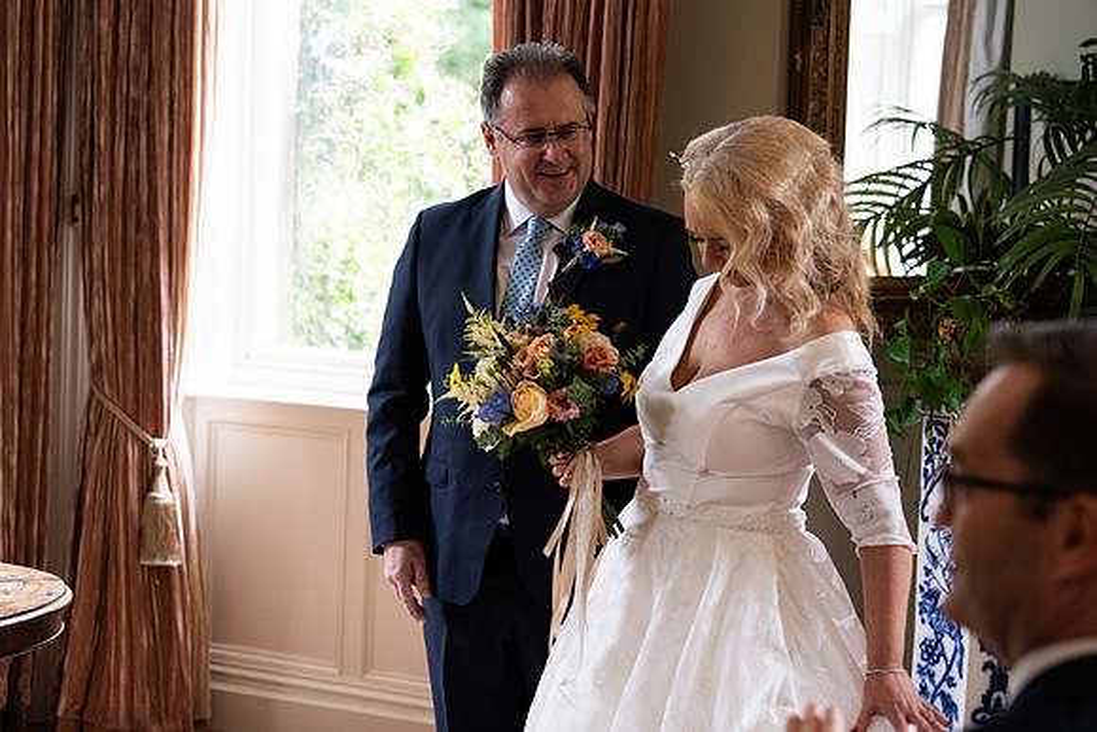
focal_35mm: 70
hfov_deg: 28.8
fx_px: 2133
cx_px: 548
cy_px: 366
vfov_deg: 19.5
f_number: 3.5
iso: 1250
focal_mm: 70
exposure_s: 1/200
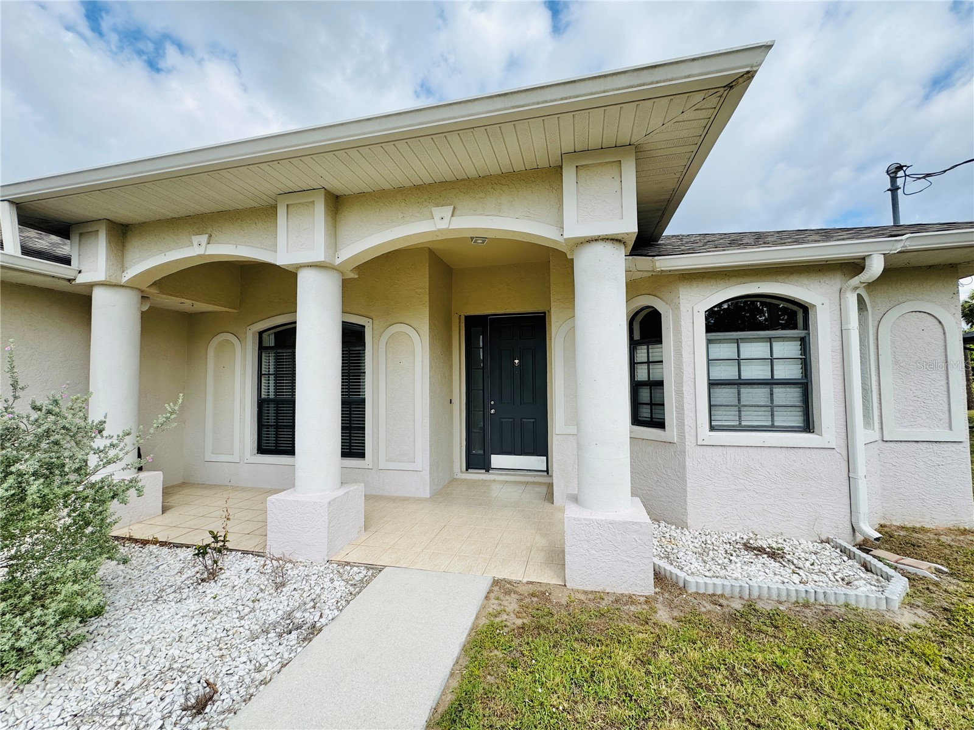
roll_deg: +0.9
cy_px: 365
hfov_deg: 102.1
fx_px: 394
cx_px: 487
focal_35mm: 14
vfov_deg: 85.7
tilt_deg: +2.6
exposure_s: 1/1370
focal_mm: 2.22
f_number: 2.2
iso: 40
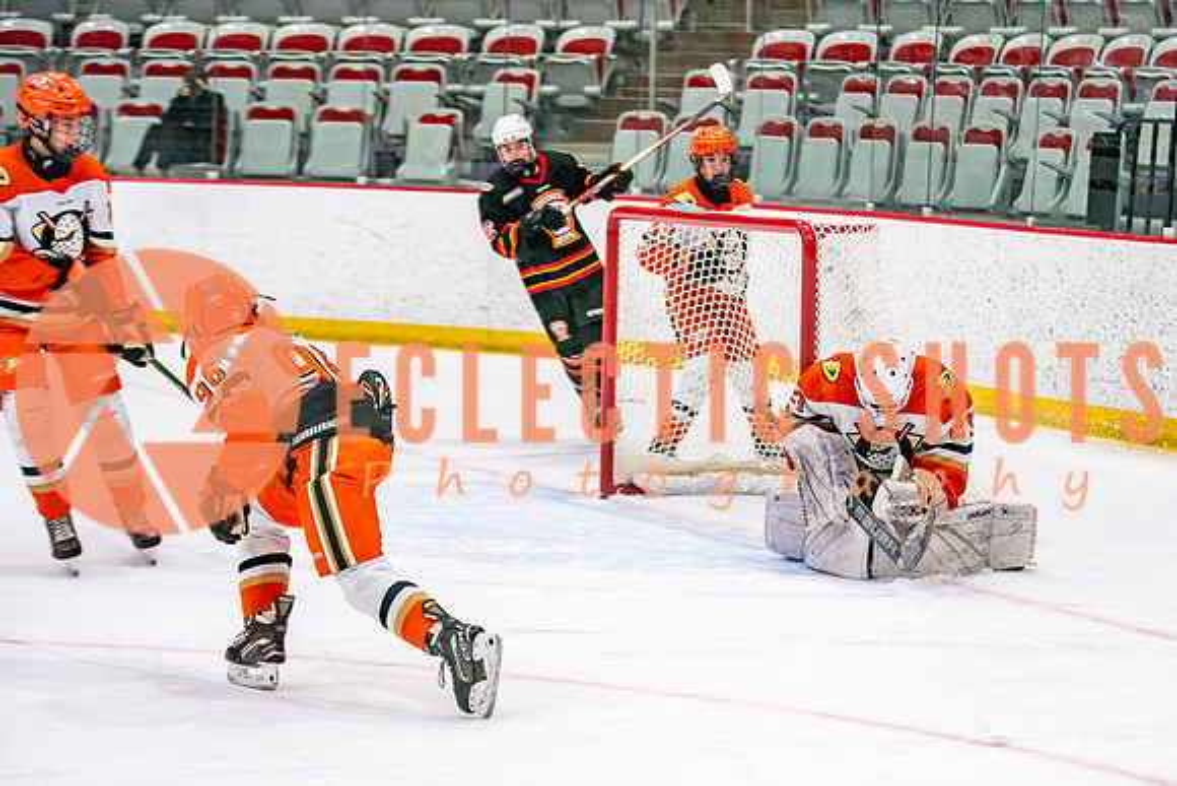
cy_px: 550
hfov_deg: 16.3
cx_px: 788
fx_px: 4105
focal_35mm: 126
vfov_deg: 10.9
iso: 640
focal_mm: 88
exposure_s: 1/640
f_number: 2.8
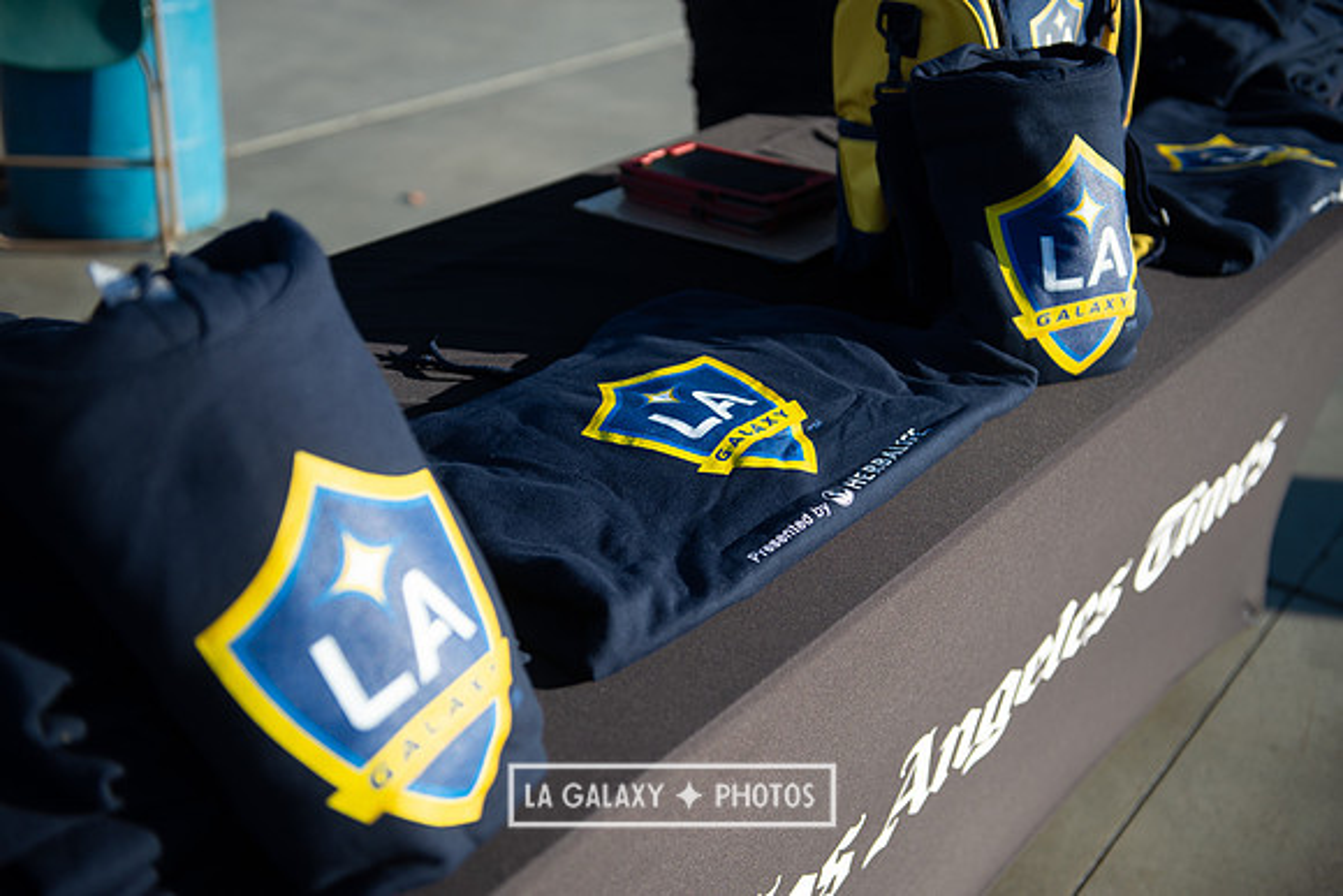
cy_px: 448
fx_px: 1642
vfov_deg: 30.5
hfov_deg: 44.5
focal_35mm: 44
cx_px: 672
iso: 200
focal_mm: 44
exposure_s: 1/2500
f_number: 2.8
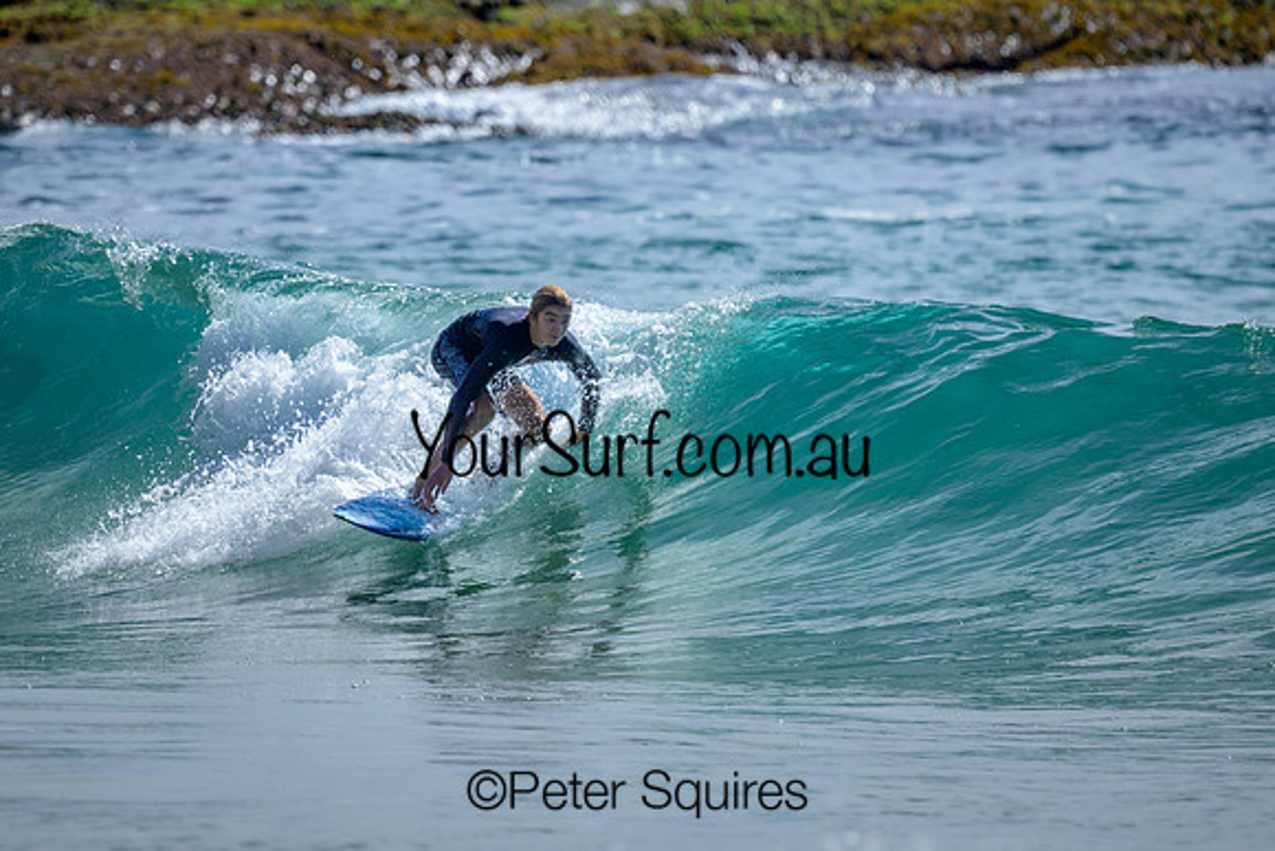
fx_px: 38964
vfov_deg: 1.3
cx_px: 597
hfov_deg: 1.9
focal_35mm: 1100
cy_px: 448
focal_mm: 800
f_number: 6.3
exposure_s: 1/2500
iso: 220
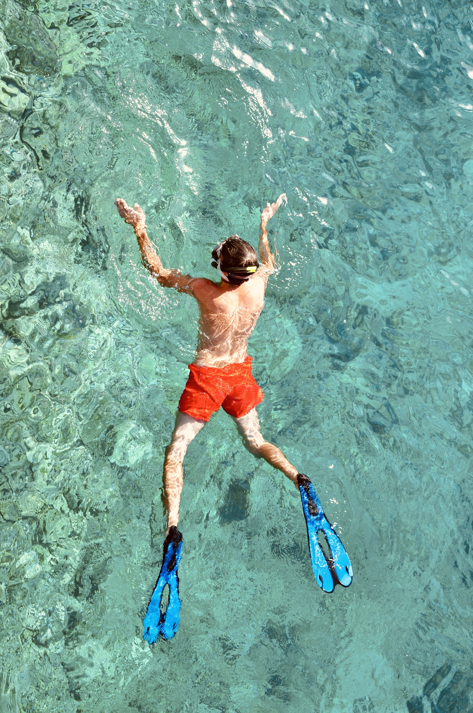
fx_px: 1126
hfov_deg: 23.7
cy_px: 356
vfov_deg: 35.1
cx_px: 236
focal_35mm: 57
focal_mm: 38
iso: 200
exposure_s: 1/200
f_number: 8
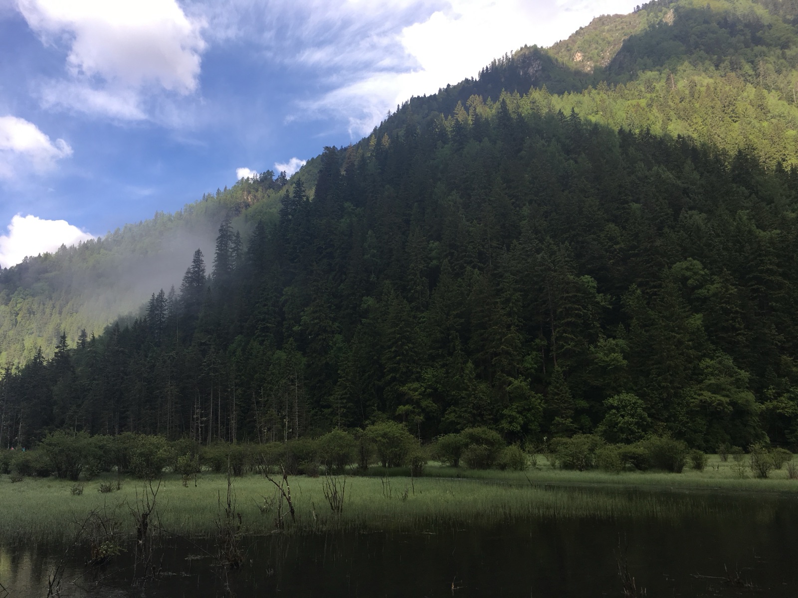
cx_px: 399
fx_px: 669
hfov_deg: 61.7
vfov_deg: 48.2
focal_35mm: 29
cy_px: 299
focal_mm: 4.15
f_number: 2.2
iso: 25
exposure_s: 1/496
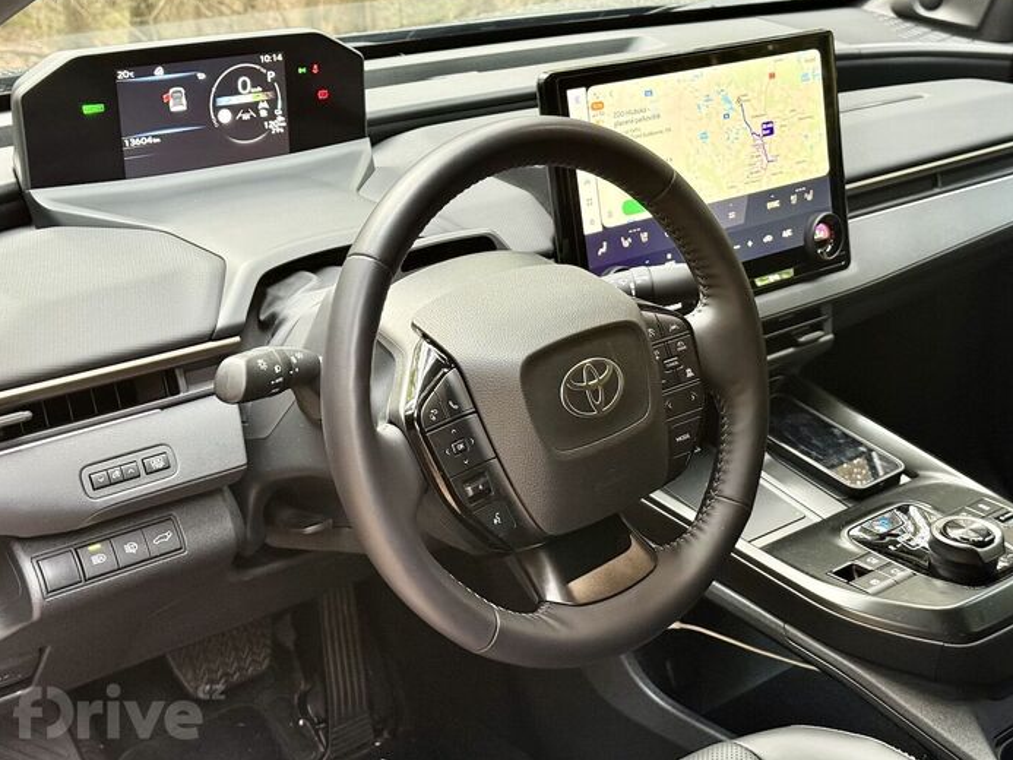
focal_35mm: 51
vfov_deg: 28.6
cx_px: 534
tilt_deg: -18.0
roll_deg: +1.8
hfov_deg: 37.5
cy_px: 360
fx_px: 1493
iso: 400
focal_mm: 6.76
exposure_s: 1/40
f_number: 1.78
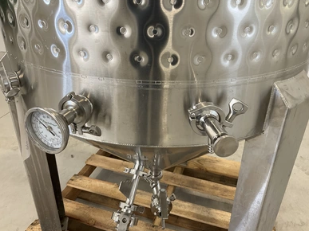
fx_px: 268
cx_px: 153
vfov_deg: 46.8
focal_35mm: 30
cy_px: 114
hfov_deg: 60.0
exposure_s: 1/122
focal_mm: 3
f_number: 1.8
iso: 50
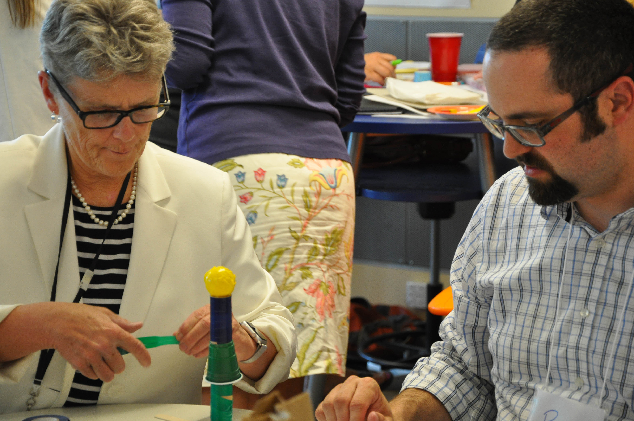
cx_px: 317
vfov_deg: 11.4
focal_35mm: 120
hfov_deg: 17.1
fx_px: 2111
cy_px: 210
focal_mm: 80
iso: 800
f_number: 5.3
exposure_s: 1/30
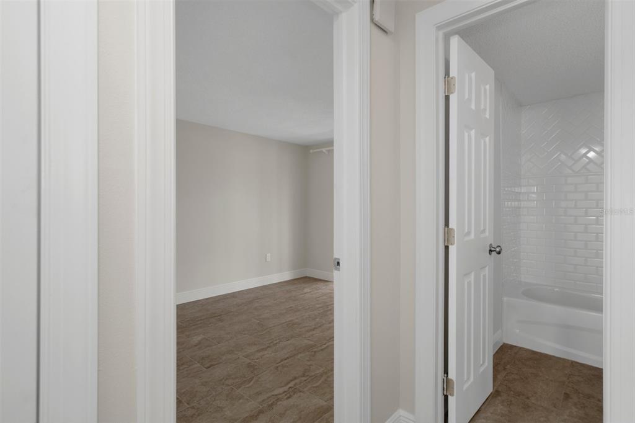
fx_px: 300
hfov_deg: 93.3
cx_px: 318
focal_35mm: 17
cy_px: 212
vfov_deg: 70.4
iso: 320
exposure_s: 1/5
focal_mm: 17
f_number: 9
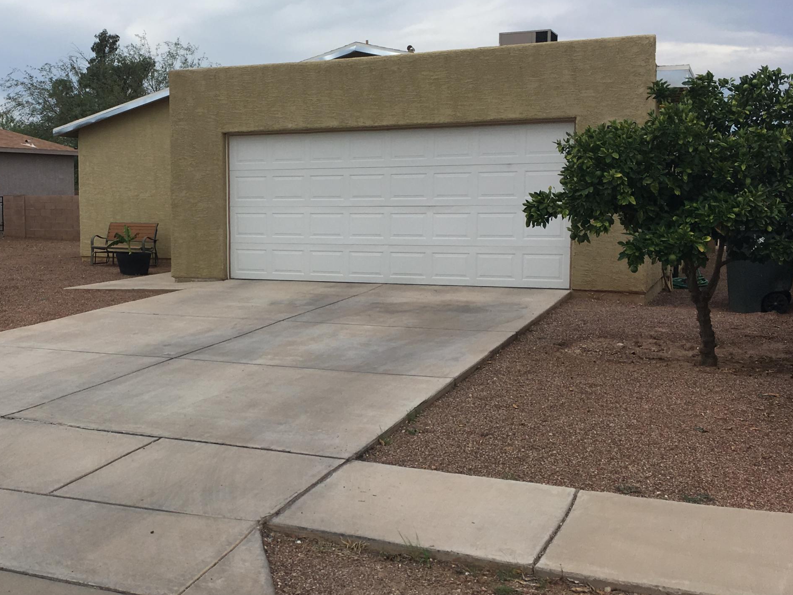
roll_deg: +0.7
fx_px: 1054
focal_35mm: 46
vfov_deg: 31.5
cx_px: 169
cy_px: 307
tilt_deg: -7.0
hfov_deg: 39.8
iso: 25
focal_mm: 4.15
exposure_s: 1/916
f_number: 2.2
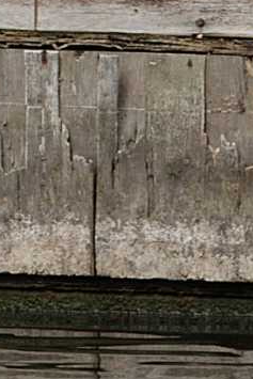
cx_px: -108
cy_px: -911
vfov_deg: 1.7
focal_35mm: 1197
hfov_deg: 1.1
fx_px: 12605
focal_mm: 170
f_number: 13
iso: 400
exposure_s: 1/200
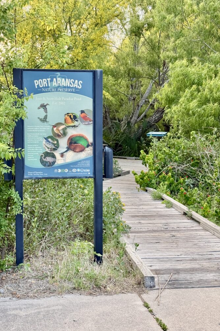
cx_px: 95
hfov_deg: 26.5
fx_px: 467
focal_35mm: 51
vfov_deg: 38.9
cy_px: 164
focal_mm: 6.76
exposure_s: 1/322
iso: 100
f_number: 1.78
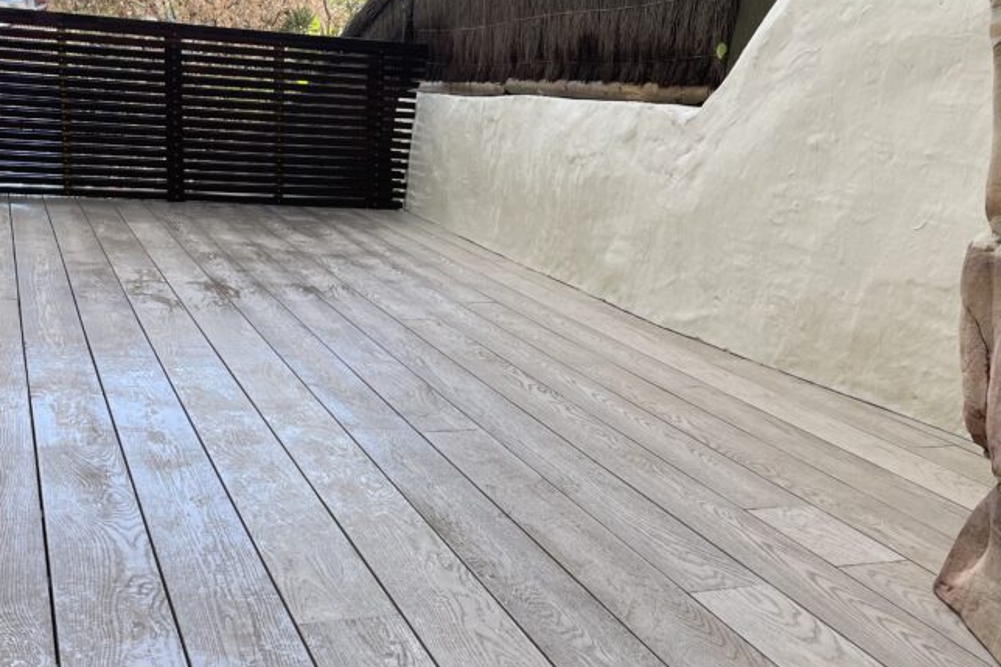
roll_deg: -4.1
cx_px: 502
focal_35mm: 43
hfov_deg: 45.4
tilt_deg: -18.7
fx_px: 1195
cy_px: 476
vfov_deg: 30.8
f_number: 1.6
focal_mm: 4.2
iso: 32
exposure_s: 1/567
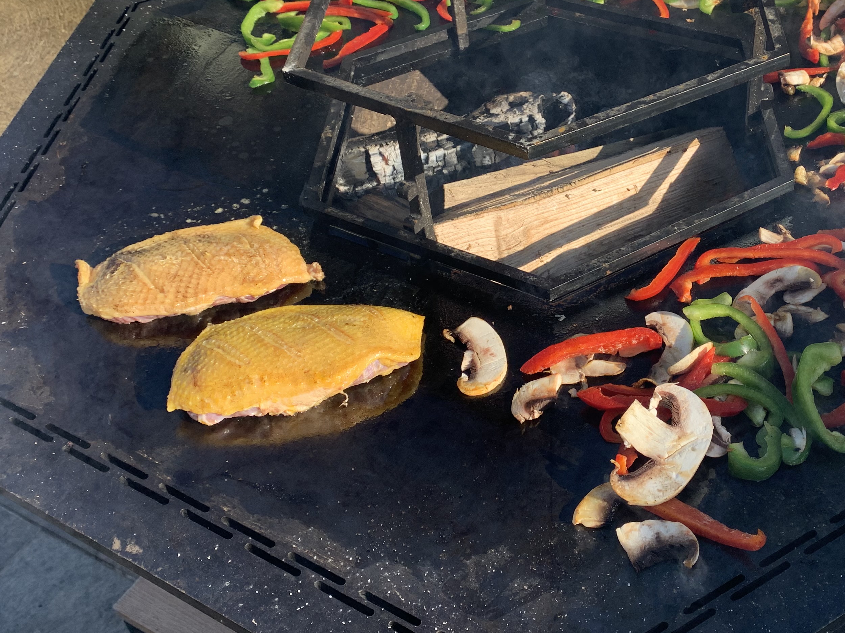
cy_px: 205
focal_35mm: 42
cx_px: 579
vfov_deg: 34.0
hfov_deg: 44.0
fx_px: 1025
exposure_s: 1/1001
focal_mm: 4.25
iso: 25
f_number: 1.8
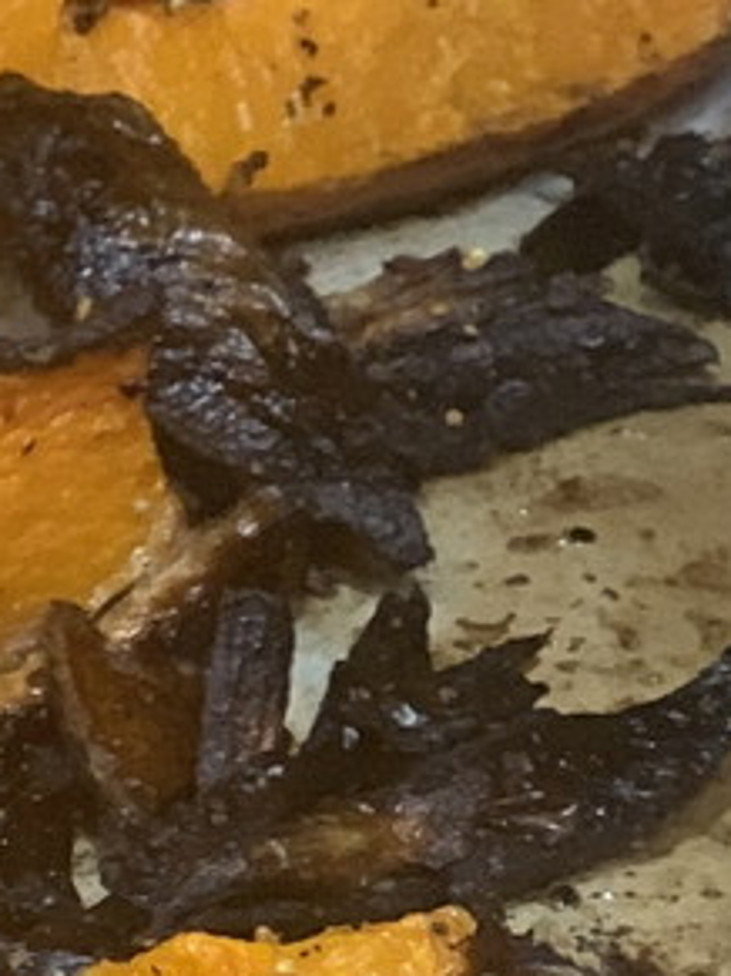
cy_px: 1046
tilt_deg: -35.0
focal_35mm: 286
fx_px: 8059
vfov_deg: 6.9
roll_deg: +0.4
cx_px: -1076
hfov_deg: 5.0
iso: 100
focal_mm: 6
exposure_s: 1/120
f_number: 2.4
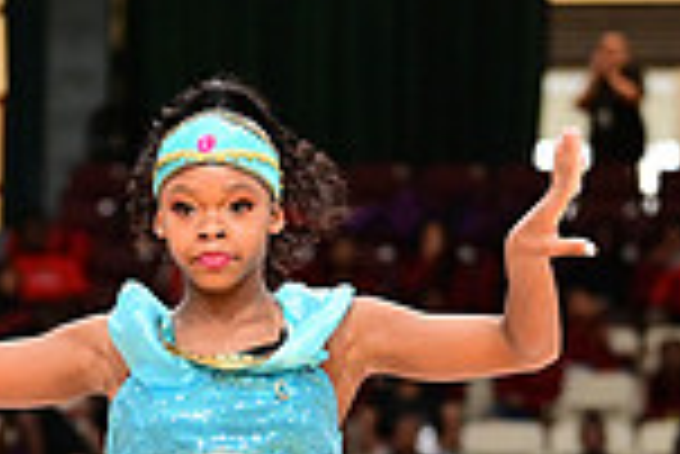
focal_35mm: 326
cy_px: 715
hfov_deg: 6.3
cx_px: 257
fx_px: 6164
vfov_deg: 4.2
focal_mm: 85
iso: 6400
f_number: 3.2
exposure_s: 1/1000
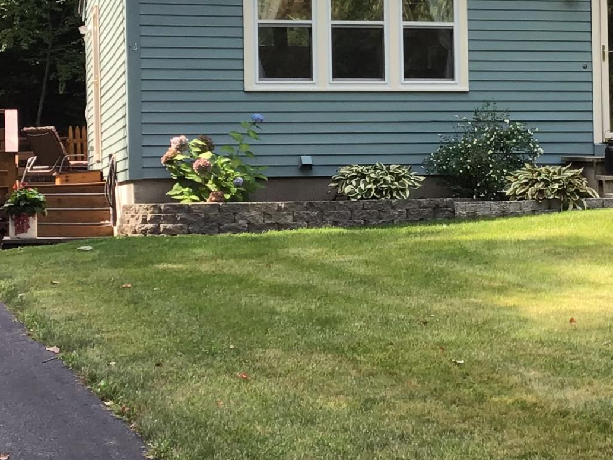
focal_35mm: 90
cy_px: 207
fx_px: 1594
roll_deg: +0.8
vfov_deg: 16.4
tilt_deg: -0.7
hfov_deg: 21.6
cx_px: 457
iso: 25
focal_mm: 3.3
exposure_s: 1/195
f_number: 2.4
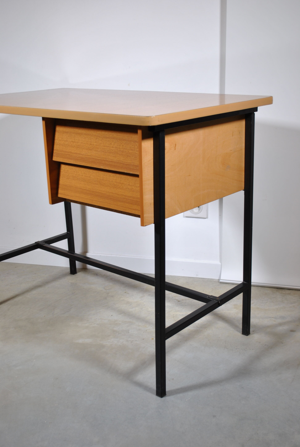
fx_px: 560
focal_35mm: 45
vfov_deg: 43.5
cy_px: 224
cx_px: 150
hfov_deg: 30.0
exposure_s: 1/25
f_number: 4.5
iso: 200
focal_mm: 30
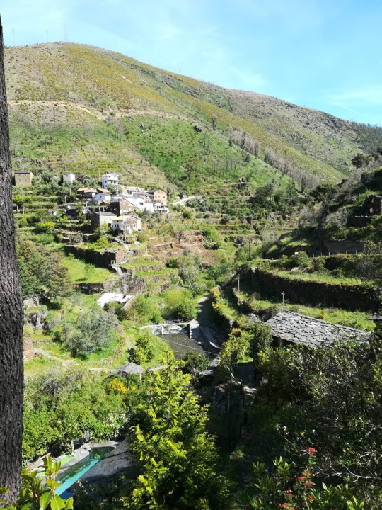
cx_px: 191
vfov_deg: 67.3
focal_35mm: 26
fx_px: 383
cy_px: 255
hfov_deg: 53.1
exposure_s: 1/360
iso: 50
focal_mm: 3.83
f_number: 2.2
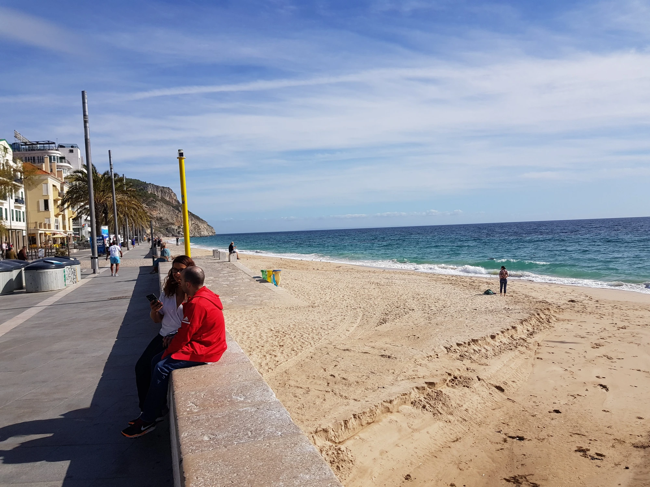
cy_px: 244
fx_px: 488
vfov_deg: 53.1
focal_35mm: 26
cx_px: 325
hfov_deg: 67.3
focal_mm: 4.2
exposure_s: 1/3984
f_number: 1.7
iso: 40
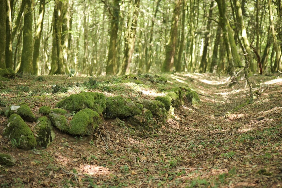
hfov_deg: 39.6
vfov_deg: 27.0
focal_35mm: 50
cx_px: 141
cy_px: 94
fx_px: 392
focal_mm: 50
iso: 800
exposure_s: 1/100
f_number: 2.2
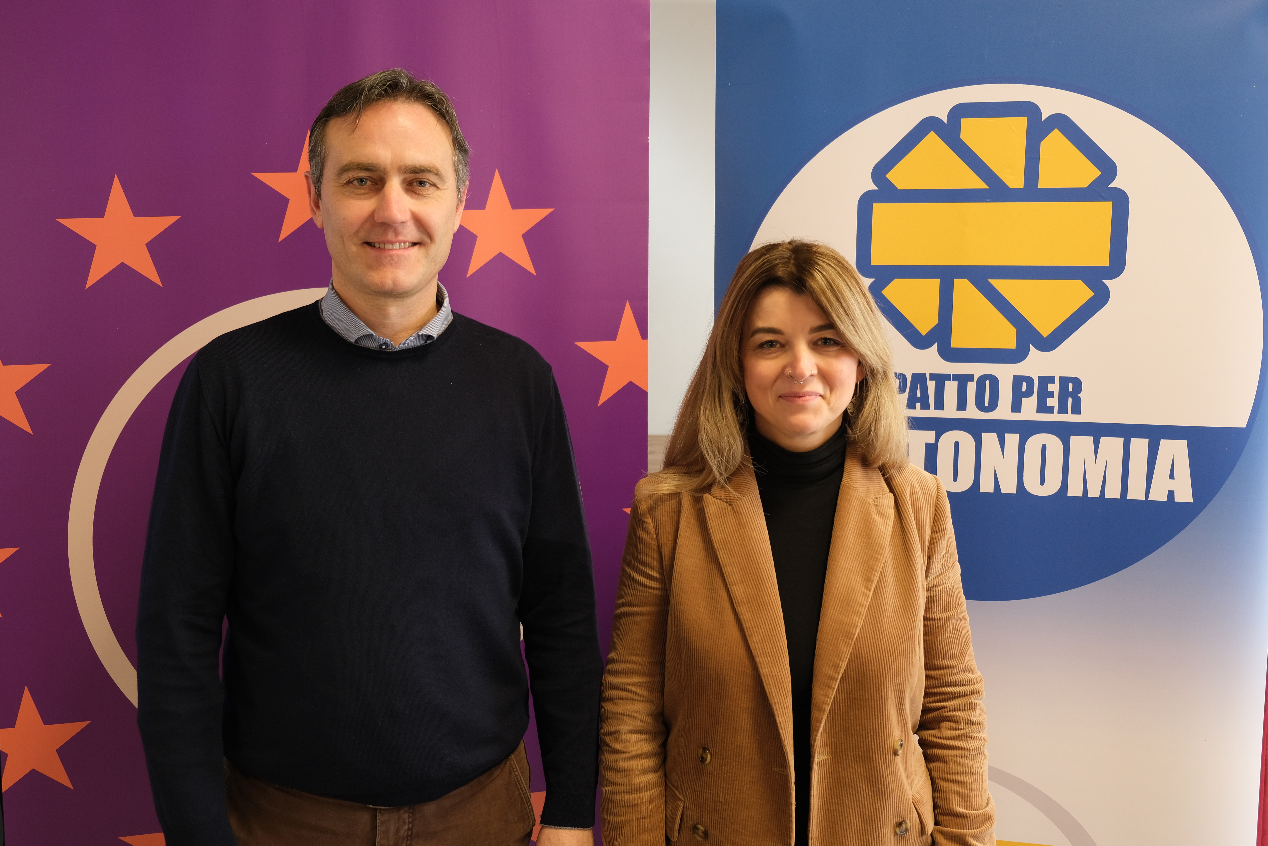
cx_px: 634
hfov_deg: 63.7
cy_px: 423
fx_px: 1021
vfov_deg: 45.0
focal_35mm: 29
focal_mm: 19.6
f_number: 2.8
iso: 500
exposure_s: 1/30
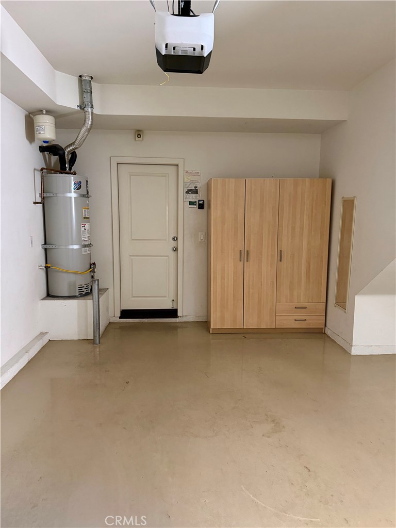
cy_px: 264
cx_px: 198
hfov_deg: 56.8
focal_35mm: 24
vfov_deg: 71.6
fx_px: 366
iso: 500
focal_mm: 6.76
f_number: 1.78
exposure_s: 1/60
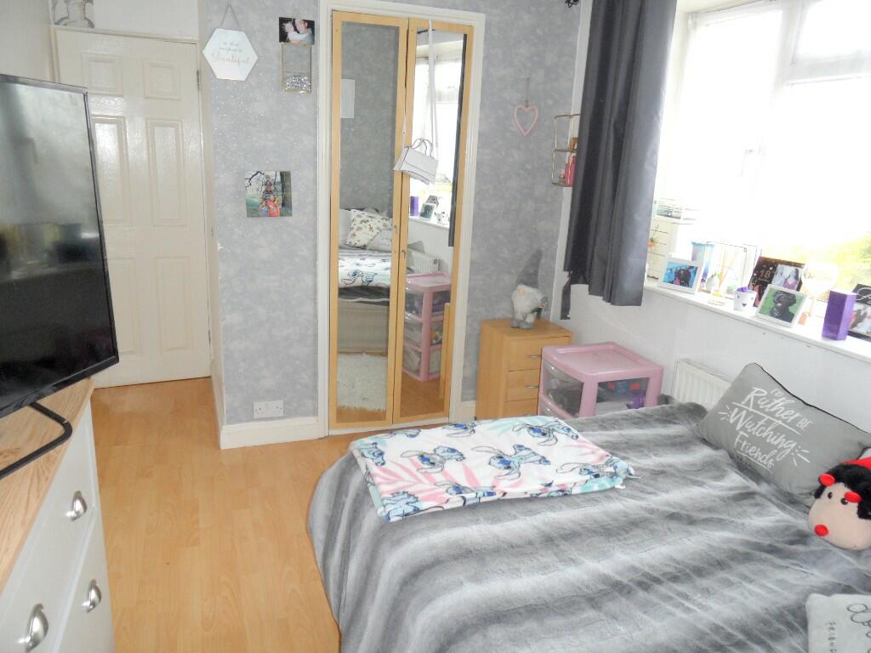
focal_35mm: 24
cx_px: 436
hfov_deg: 71.6
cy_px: 326
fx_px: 604
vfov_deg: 56.8
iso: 100
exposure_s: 1/45
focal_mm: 3.9
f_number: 3.2
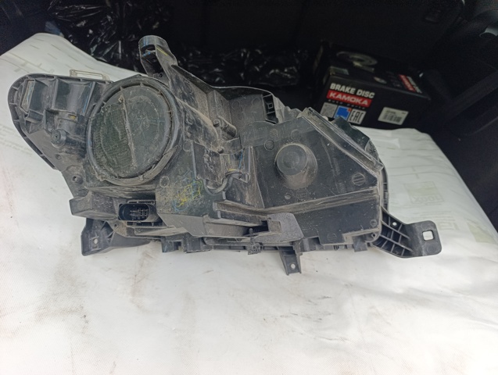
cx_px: 249
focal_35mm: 23
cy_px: 188
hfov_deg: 73.8
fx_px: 331
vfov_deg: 59.0
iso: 64
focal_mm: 6.14
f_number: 1.6
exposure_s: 1/100
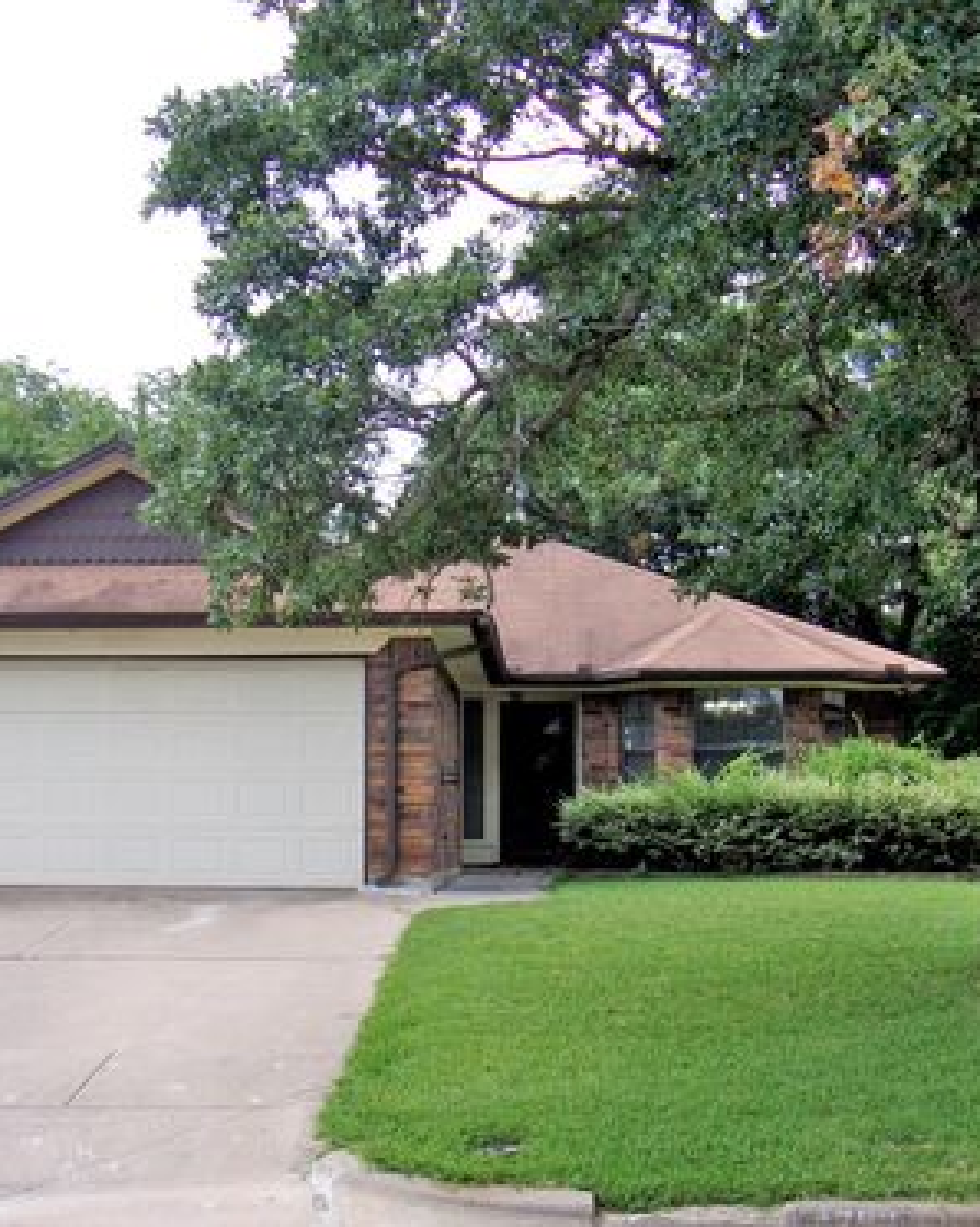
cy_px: 614
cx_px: 444
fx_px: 1996
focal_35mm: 55
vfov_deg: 34.2
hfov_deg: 27.6
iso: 80
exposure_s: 1/320
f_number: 3.7
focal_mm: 7.6
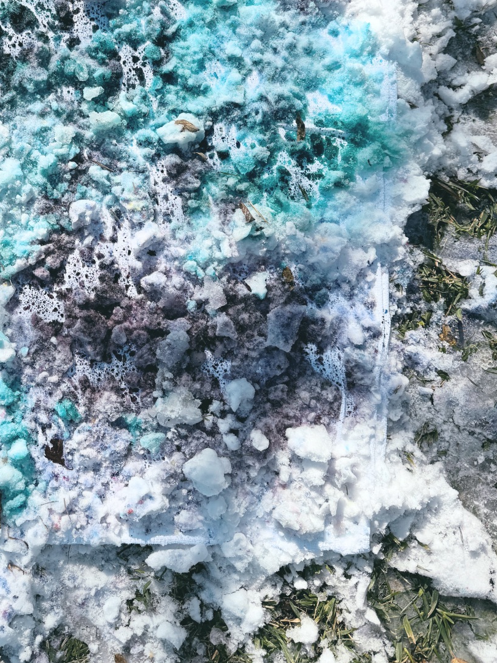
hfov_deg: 35.0
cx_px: 107
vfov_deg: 45.4
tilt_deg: -82.1
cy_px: 179
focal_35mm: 40
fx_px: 766
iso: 80
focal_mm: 6.76
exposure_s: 1/9009
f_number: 1.78
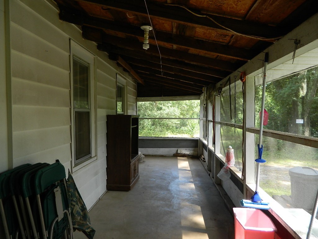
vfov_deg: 54.9
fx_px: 230
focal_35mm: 25
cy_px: 120
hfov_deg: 69.4
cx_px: 159
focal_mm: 4.5
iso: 80
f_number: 3.1
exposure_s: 1/50
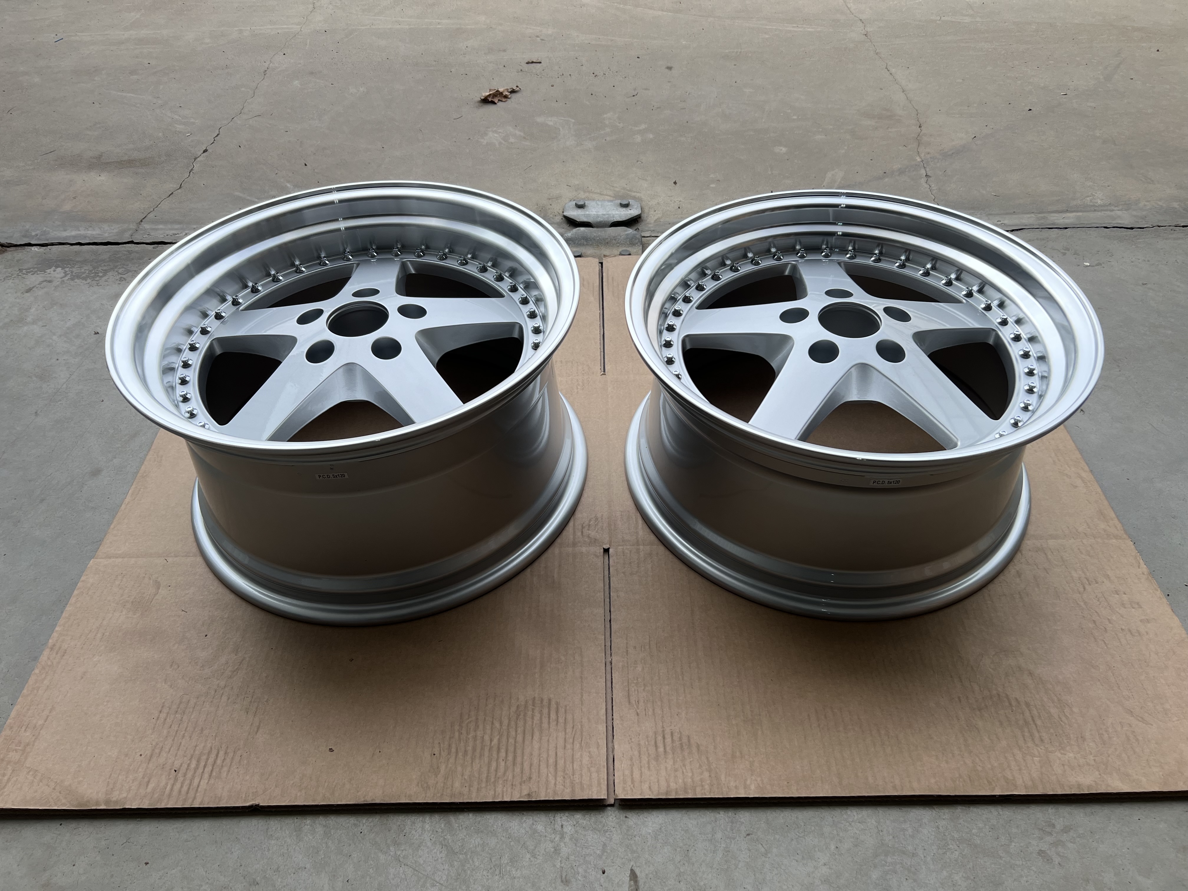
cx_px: 594
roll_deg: +1.9
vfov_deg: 53.1
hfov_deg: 67.3
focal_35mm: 26
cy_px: 446
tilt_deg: -44.7
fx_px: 892
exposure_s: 1/1488
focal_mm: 5.7
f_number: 1.5
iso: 50
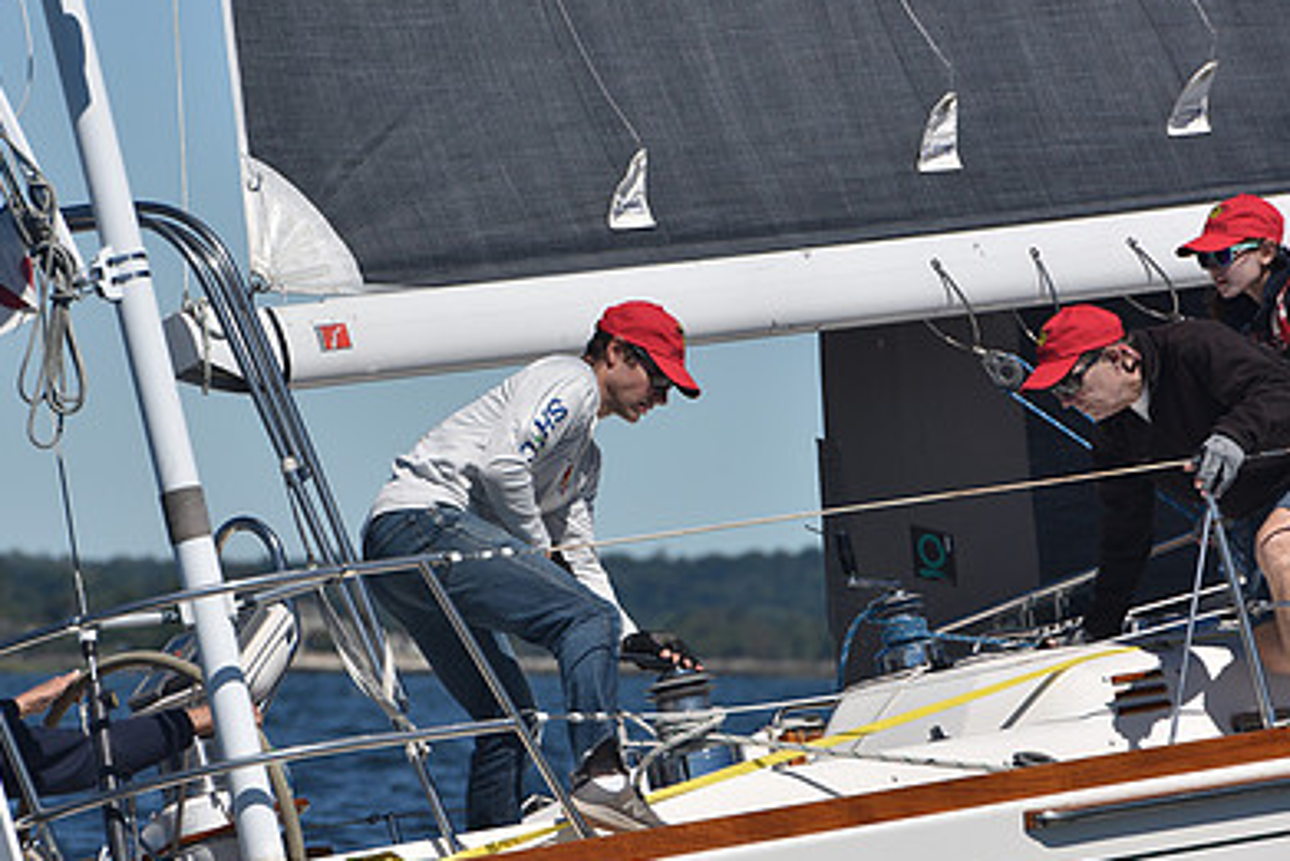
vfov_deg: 4.6
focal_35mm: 297
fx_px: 10646
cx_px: 531
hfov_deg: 6.9
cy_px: 487
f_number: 7.1
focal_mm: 200
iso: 200
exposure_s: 1/1000
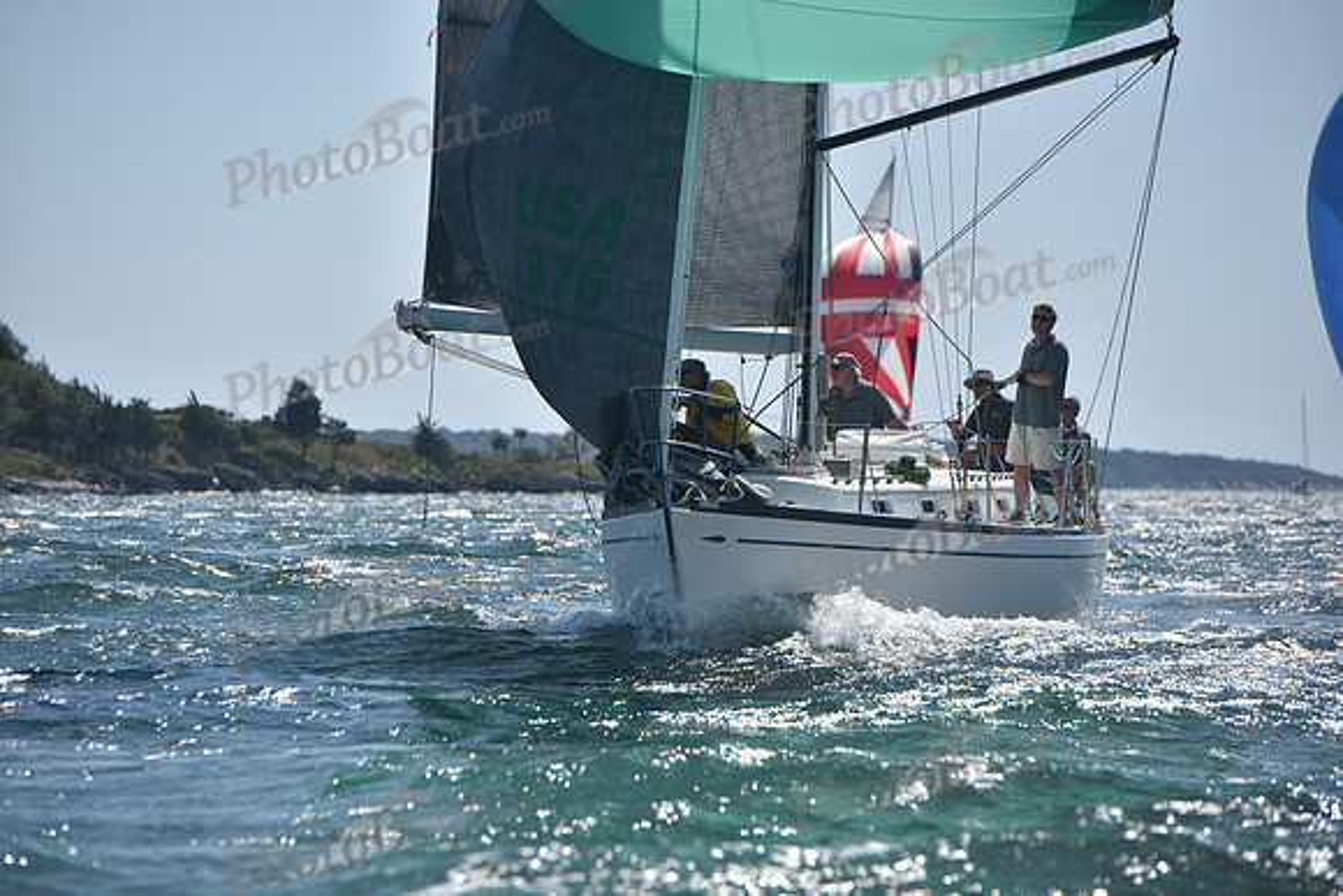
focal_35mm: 200
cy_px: 448
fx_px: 7463
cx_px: 672
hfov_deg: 10.3
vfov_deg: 6.9
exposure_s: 1/1250
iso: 250
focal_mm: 200
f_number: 5.6
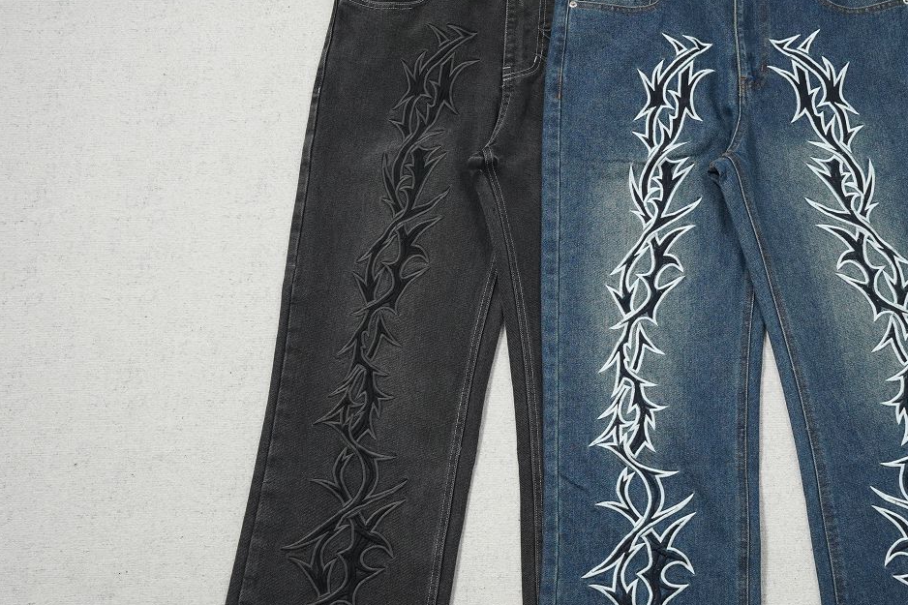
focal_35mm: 56
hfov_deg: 35.0
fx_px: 1412
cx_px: 661
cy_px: 366
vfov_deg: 24.1
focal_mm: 35
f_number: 10
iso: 1600
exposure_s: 1/100
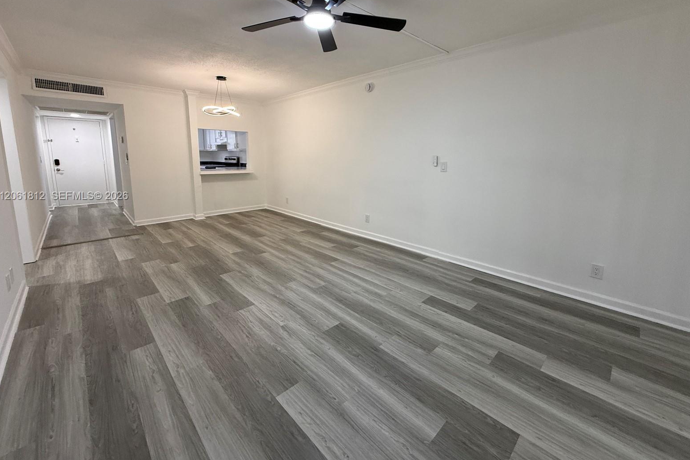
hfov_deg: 100.4
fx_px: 287
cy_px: 196
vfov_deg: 76.8
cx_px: 345
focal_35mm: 15
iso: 250
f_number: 2.2
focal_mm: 2.22
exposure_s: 1/120
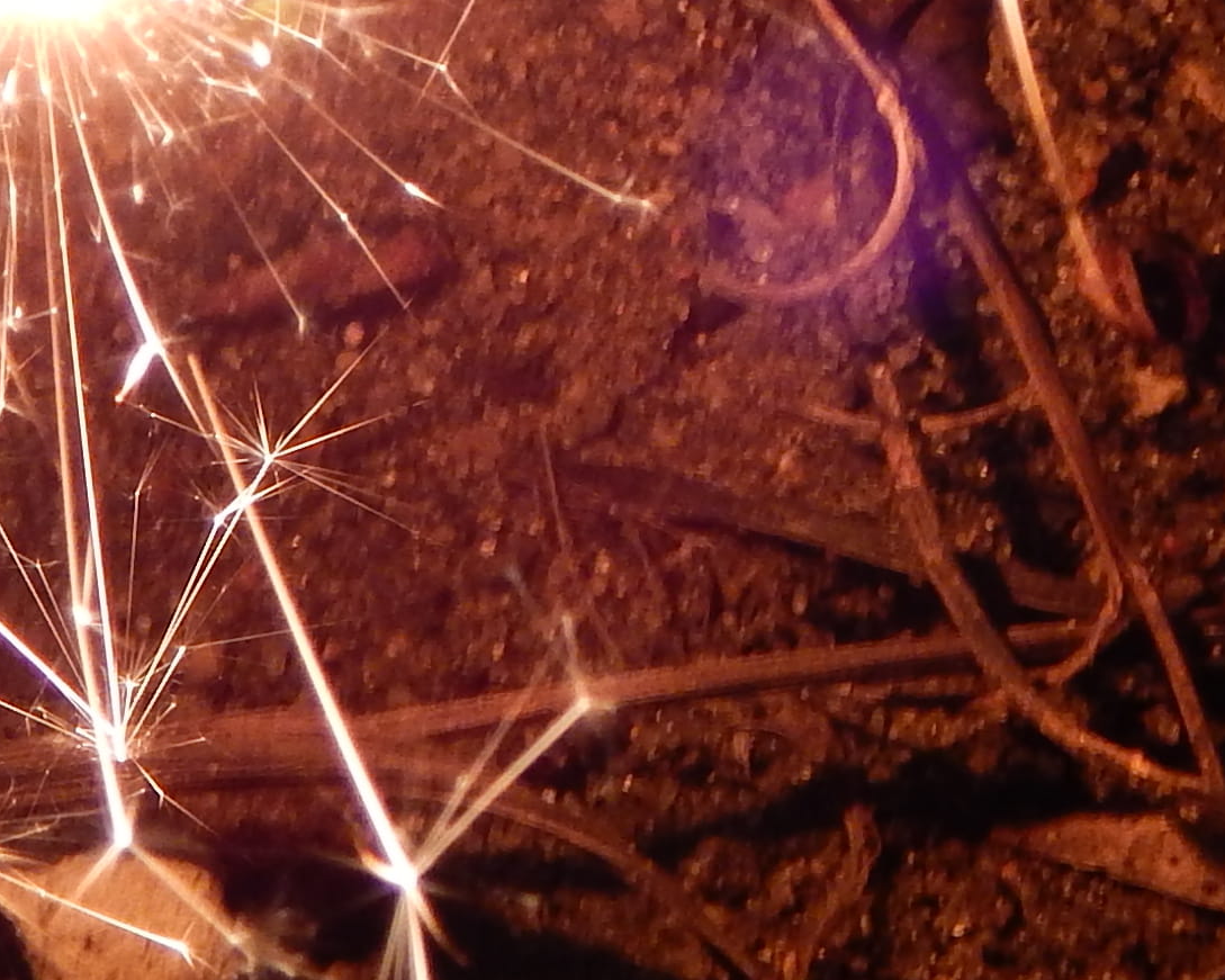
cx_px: 287
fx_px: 9136
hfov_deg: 7.7
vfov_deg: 6.1
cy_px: 63
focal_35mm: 252
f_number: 4
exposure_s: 1/8
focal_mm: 10.9
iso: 200
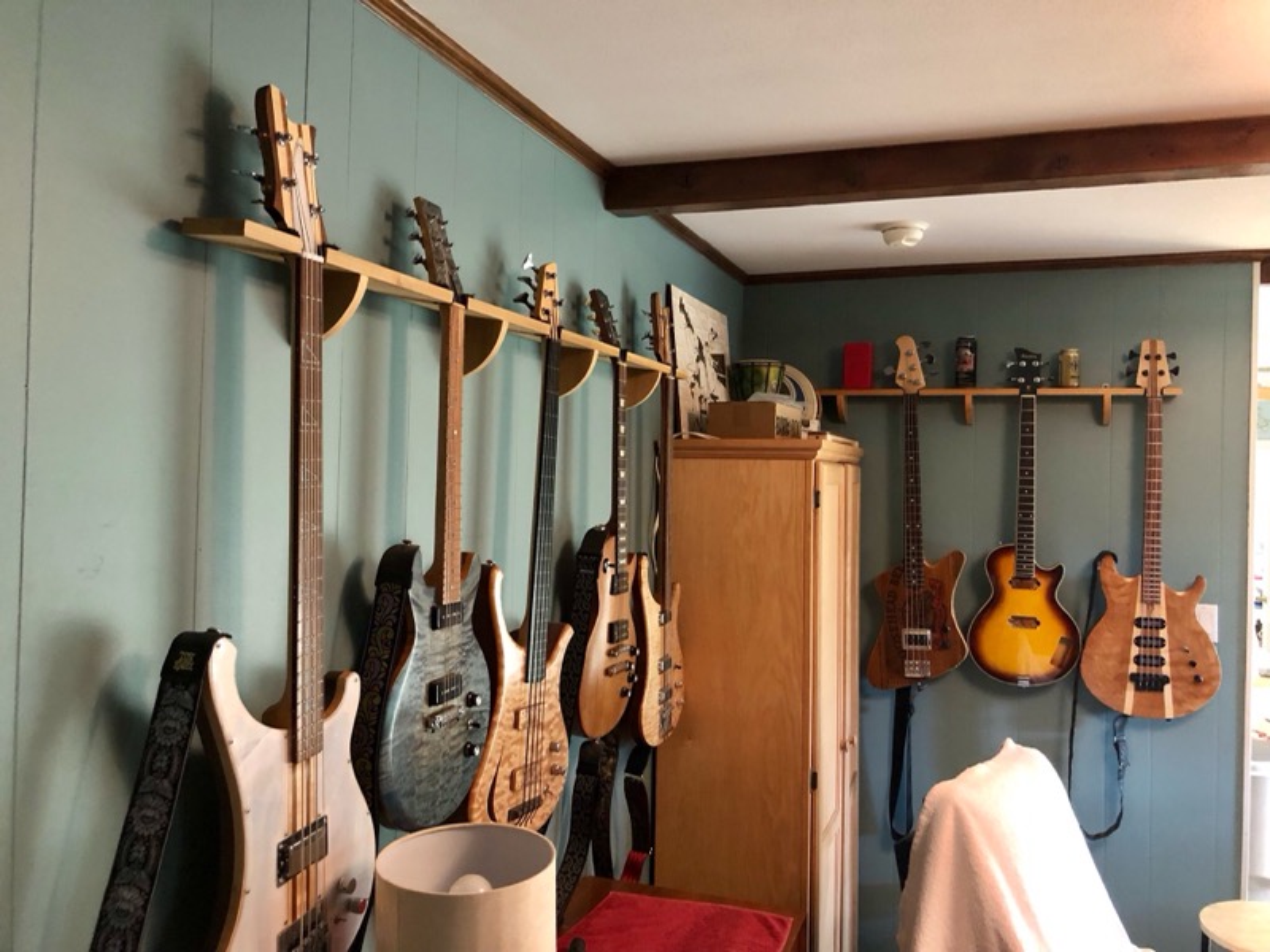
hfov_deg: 63.4
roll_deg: -0.7
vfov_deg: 49.7
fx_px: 1027
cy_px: 476
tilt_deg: -0.1
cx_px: 635
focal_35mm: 28
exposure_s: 1/4
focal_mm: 3.99
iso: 100
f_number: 1.8
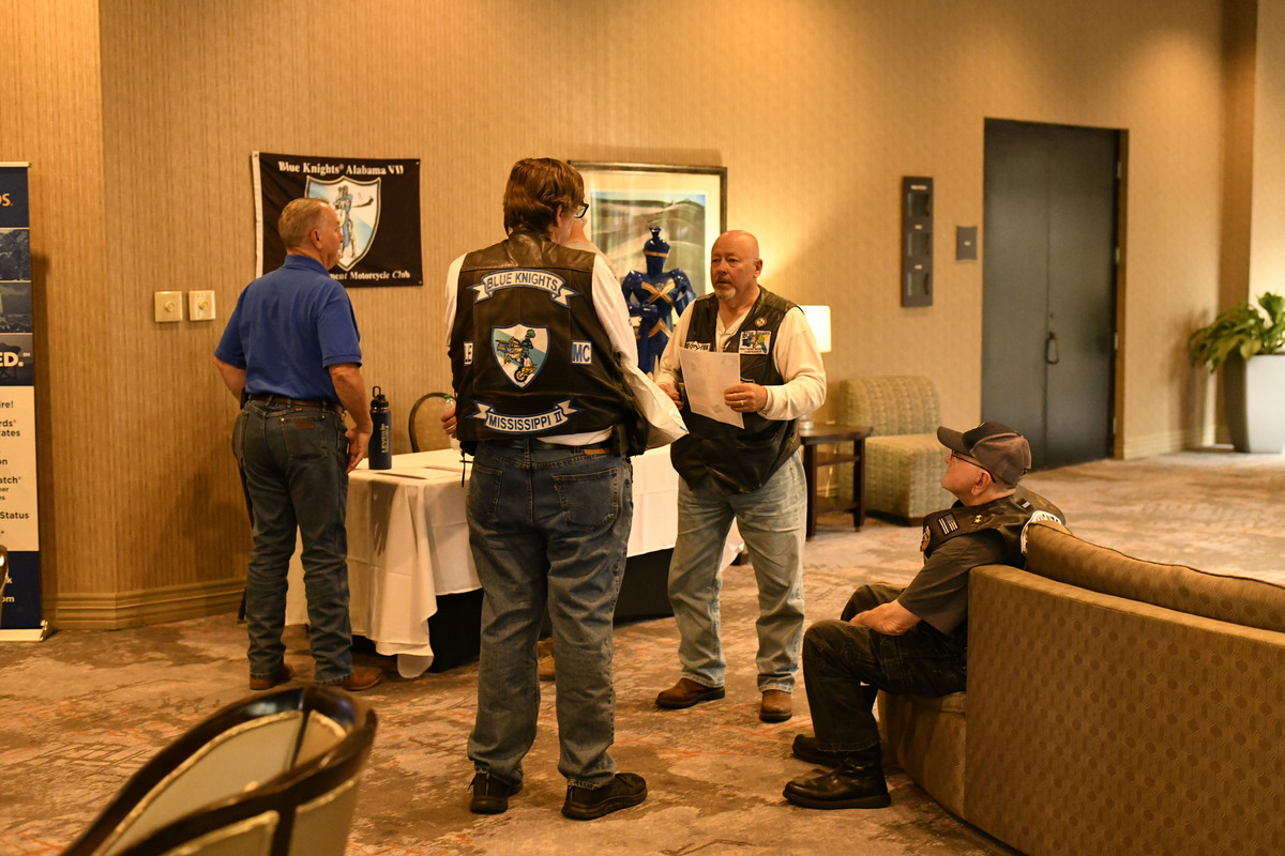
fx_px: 1785
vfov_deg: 27.0
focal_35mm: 50
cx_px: 642
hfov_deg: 39.6
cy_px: 428
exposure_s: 1/200
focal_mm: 50
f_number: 2.8
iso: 8000
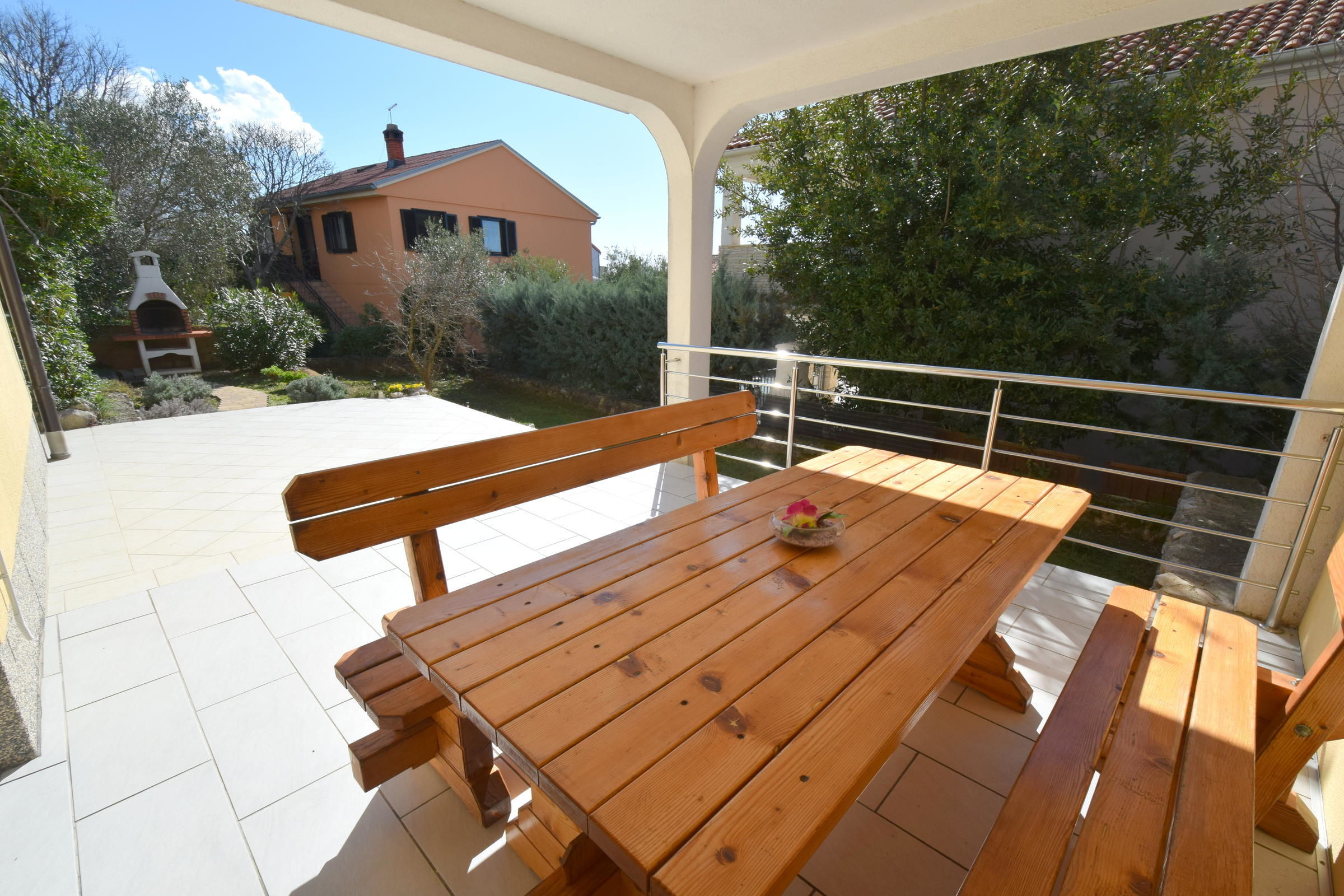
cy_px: 448
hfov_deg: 100.4
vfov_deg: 77.3
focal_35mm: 15
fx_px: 560
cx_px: 672
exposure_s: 1/400
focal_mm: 10
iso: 200
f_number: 10
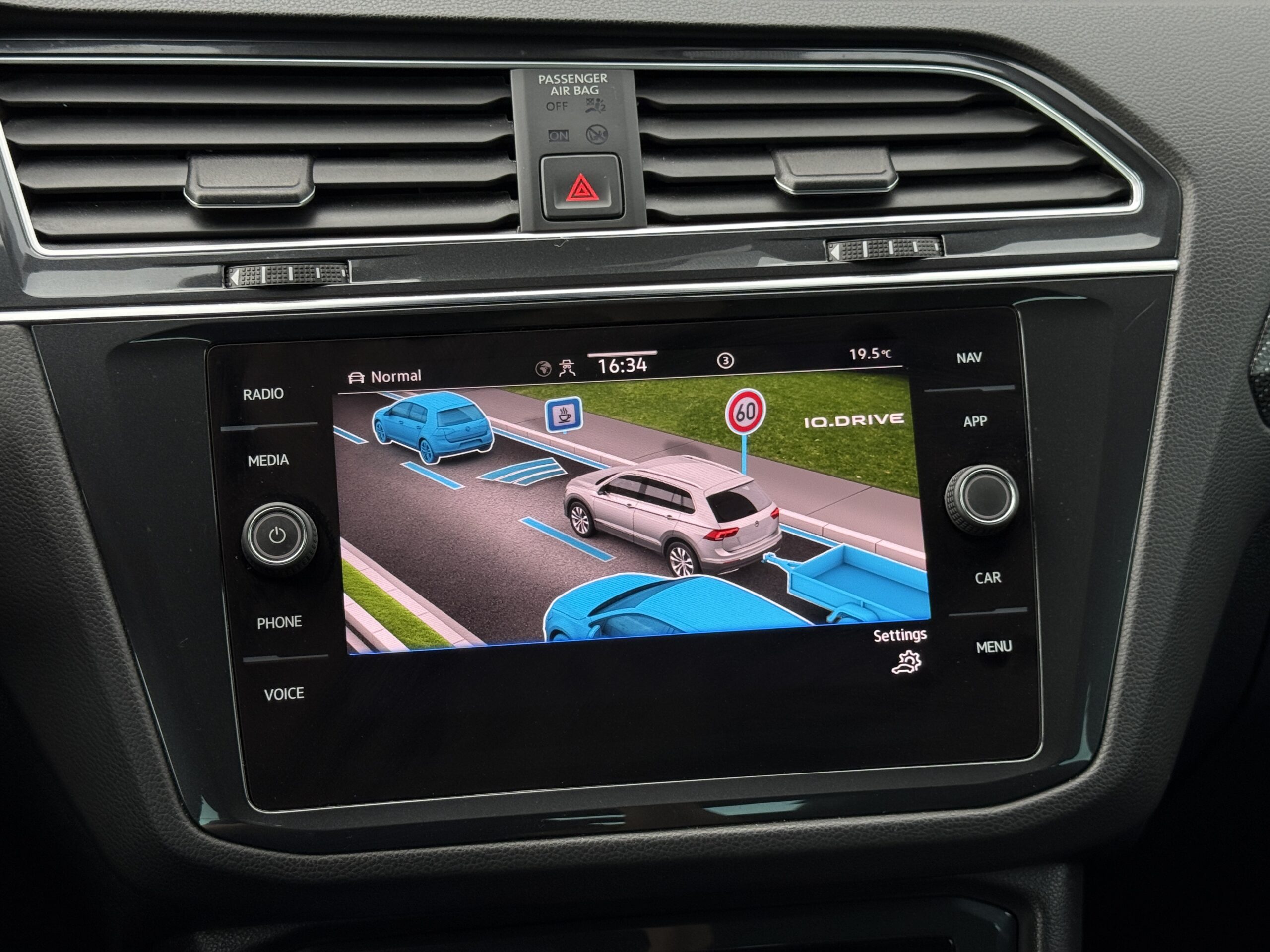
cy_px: 476
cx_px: 635
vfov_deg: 30.3
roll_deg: +0.8
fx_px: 1761
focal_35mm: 48
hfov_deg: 39.7
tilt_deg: -23.4
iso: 64
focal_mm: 6.76
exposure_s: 1/163
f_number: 1.78
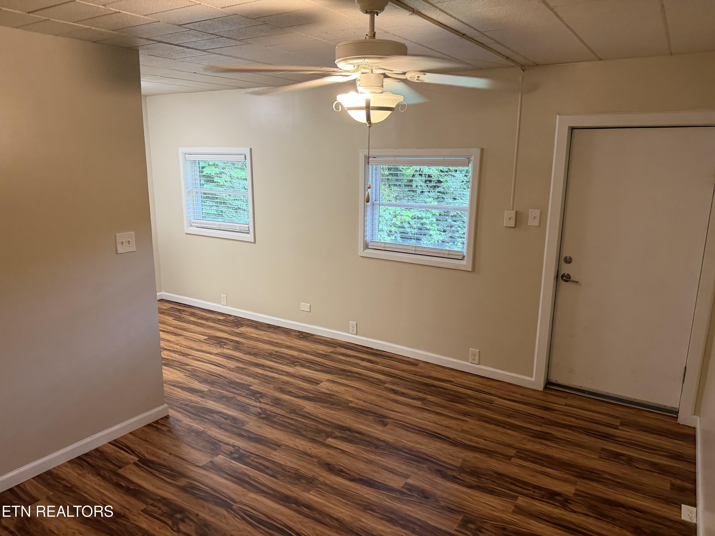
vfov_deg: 56.8
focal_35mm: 24
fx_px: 496
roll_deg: -0.1
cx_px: 358
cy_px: 268
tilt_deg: -14.9
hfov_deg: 71.6
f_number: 1.78
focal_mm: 6.76
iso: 250
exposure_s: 1/60
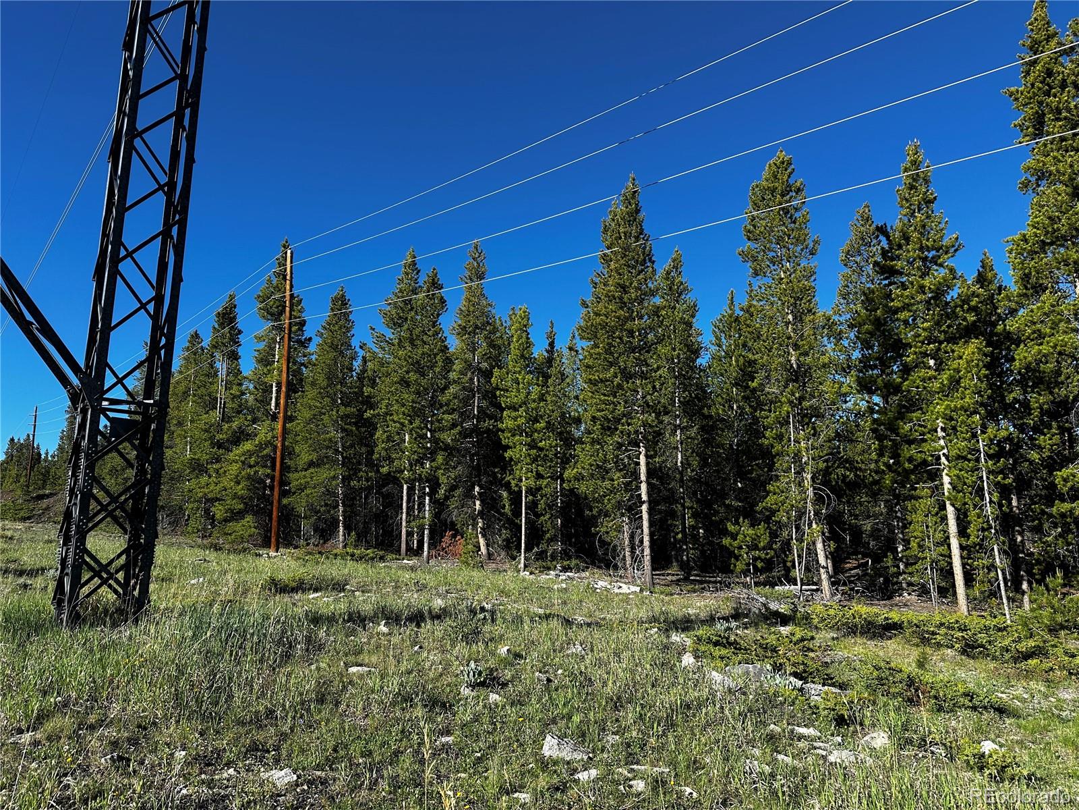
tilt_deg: +10.2
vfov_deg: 56.8
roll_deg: -1.3
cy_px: 405
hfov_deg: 71.6
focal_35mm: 24
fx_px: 748
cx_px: 540
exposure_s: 1/1988
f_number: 1.78
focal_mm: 6.86
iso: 80
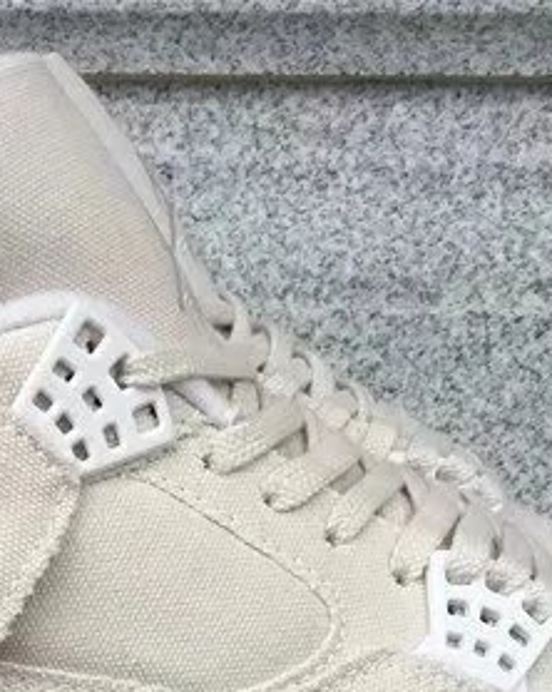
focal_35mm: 98
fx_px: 2003
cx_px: 231
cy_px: 838
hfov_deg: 15.7
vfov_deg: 18.5
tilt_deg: -19.3
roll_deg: +0.0
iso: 25
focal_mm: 3.3
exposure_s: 1/715
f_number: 2.4
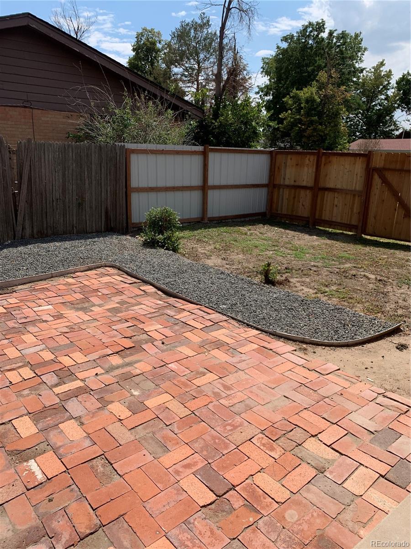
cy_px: 274
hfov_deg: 53.1
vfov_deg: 67.3
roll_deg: +0.2
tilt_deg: -15.0
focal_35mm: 26
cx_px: 206
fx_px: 412
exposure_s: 1/4274
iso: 25
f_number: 1.8
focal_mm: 4.25
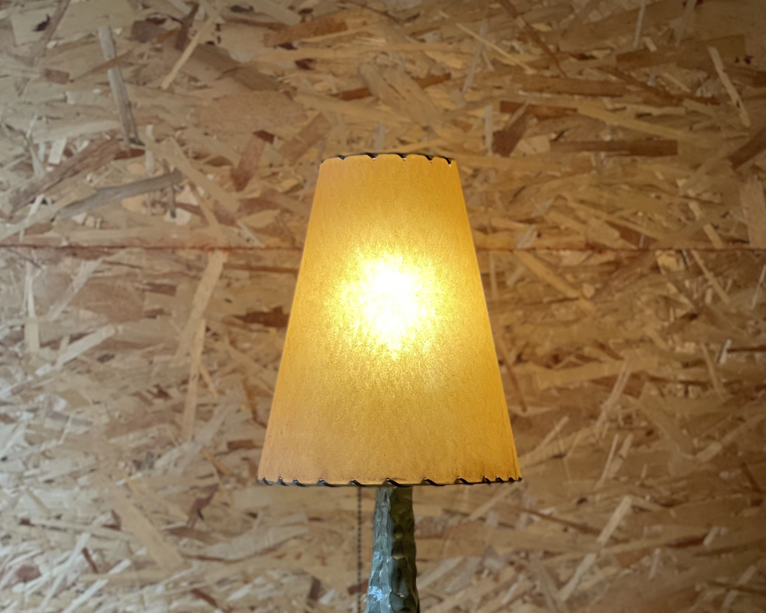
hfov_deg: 27.5
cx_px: 379
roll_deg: +0.4
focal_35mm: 69
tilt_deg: -3.0
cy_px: 483
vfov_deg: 21.9
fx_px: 1564
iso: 200
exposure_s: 1/120
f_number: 2
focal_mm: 6
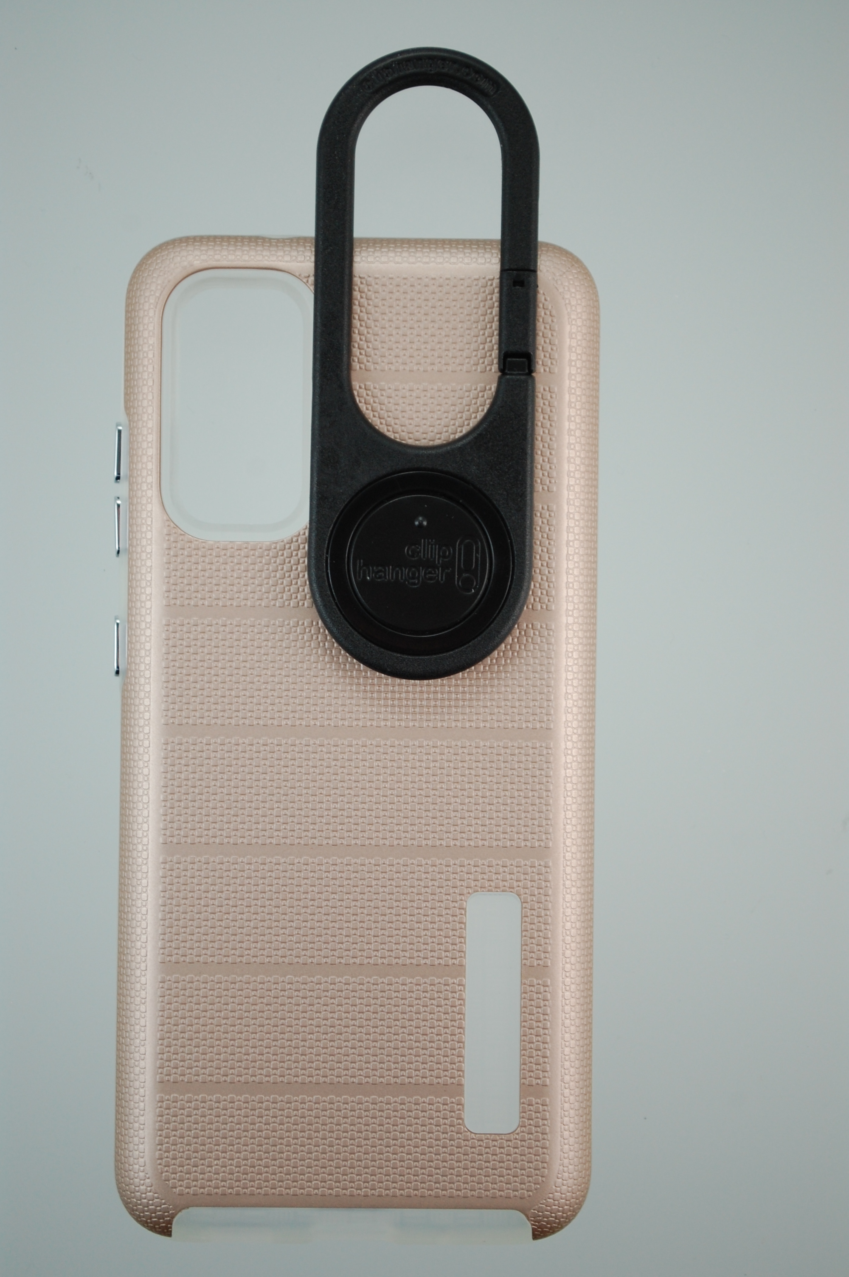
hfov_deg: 18.1
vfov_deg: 27.0
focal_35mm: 75
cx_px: 424
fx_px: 2658
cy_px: 638
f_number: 5.6
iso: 400
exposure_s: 1/40
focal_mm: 50
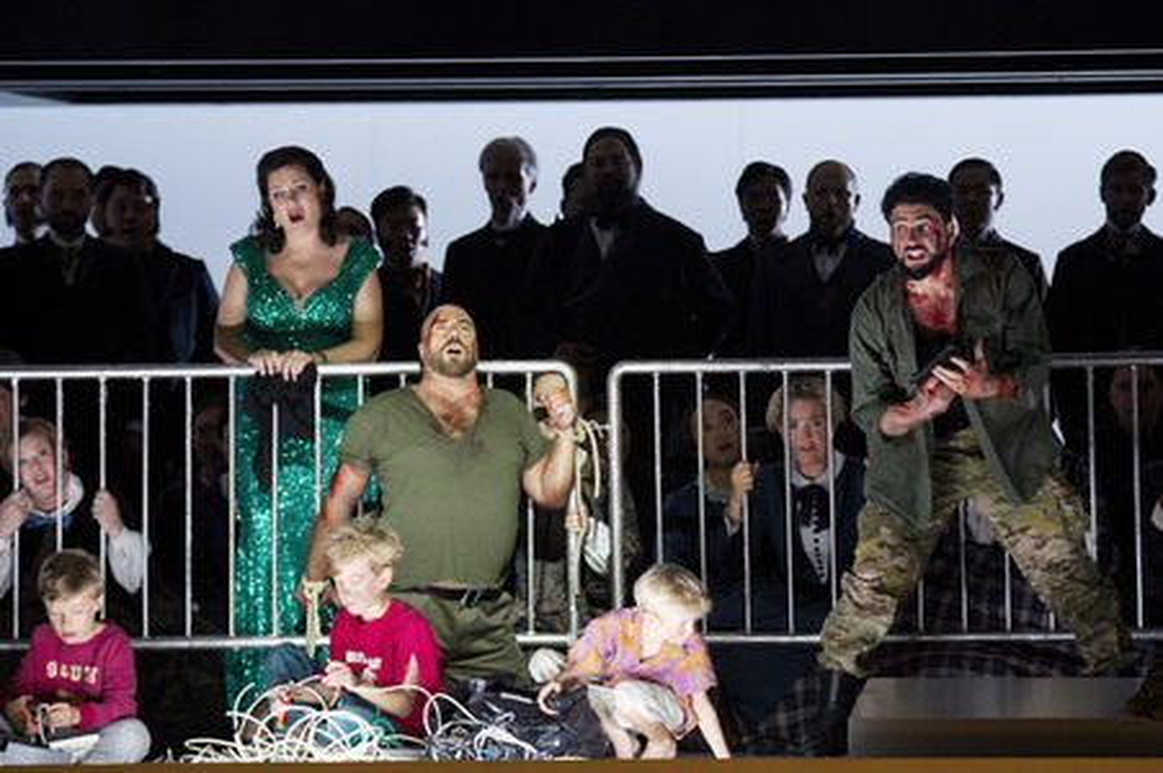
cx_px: 582
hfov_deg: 10.3
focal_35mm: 200
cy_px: 386
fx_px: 6456
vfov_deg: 6.9
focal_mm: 200
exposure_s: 1/125
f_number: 4
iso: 1600
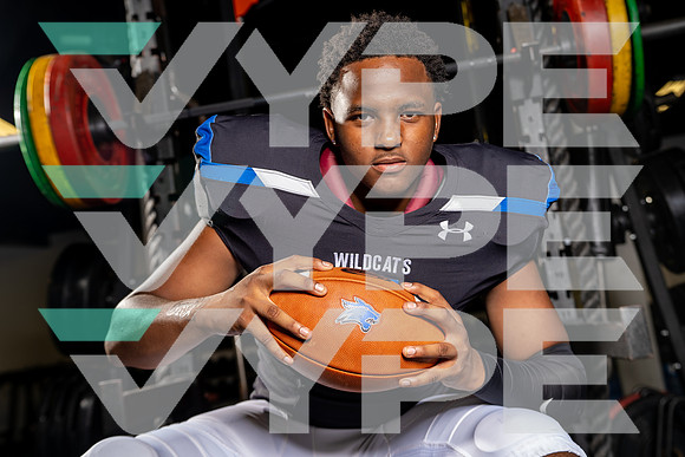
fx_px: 856
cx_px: 342
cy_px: 228
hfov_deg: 43.6
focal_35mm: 45
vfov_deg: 29.9
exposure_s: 1/250
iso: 100
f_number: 4.5
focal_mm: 45
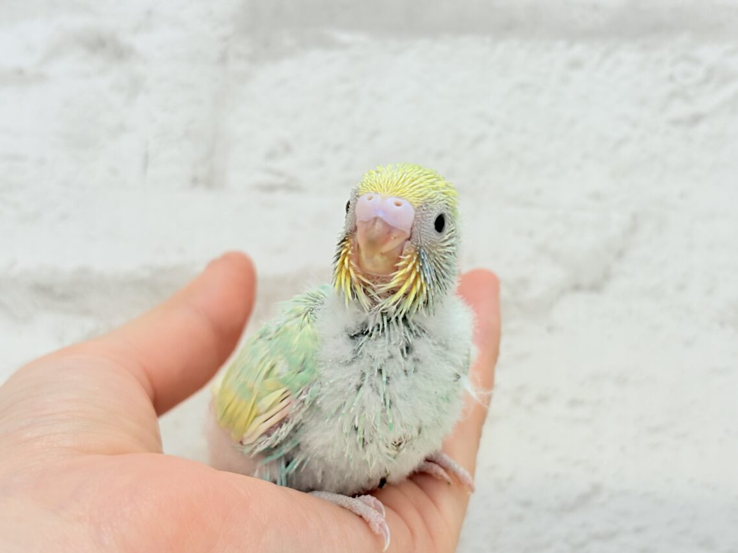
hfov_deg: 34.9
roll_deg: -2.0
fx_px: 1172
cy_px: 282
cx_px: 374
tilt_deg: -0.7
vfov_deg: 26.6
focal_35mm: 55
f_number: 1.6
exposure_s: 1/100
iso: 80
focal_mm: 5.96
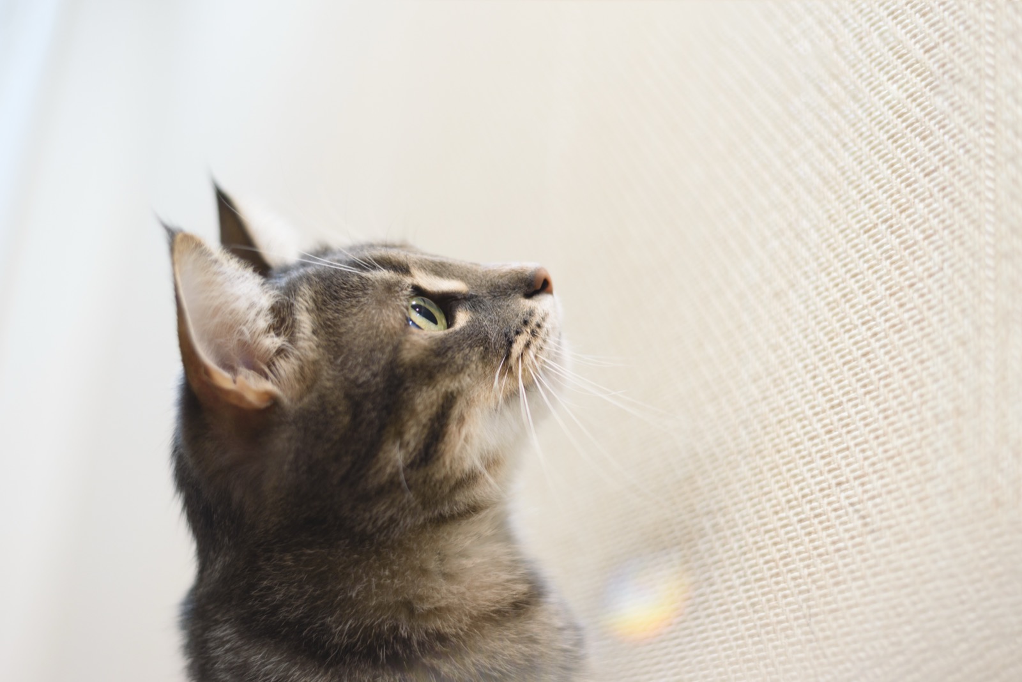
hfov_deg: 39.6
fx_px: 1420
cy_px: 341
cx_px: 511
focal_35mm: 50
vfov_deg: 27.0
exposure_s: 1/125
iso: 500
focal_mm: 50
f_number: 2.2
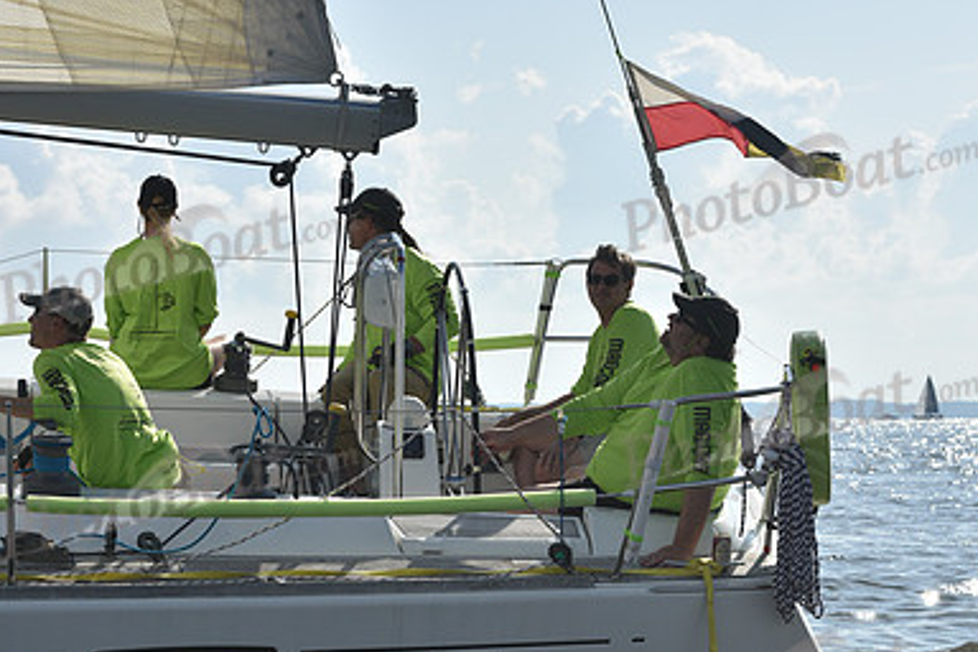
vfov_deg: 10.0
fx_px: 3694
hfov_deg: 15.1
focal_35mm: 136
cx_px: 490
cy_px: 591
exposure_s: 1/1250
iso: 250
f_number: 9
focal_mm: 90
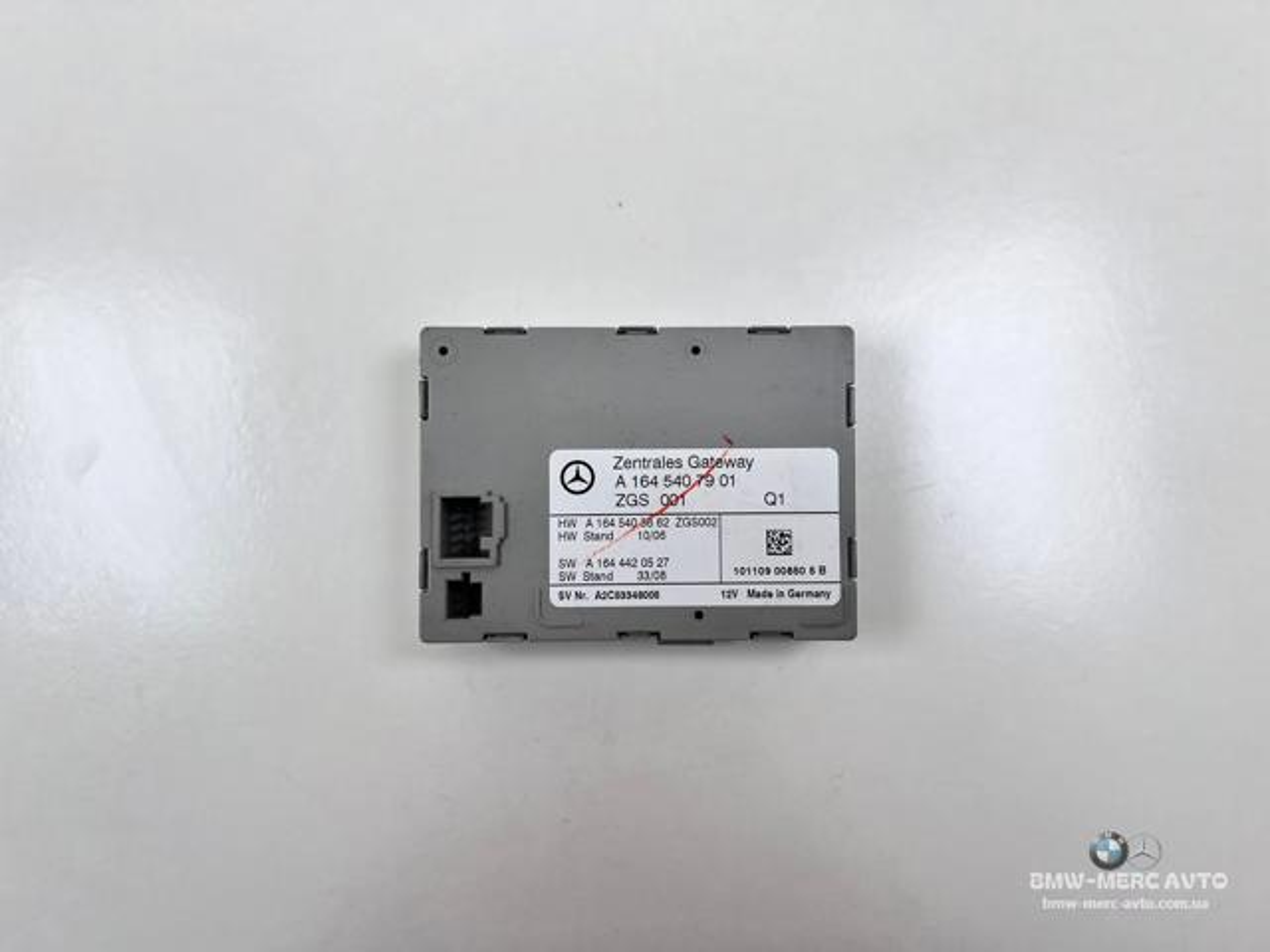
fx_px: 954
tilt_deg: -89.2
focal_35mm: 26
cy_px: 476
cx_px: 635
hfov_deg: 67.3
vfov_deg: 53.1
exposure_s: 1/329
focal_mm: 5.7
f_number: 1.5
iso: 50
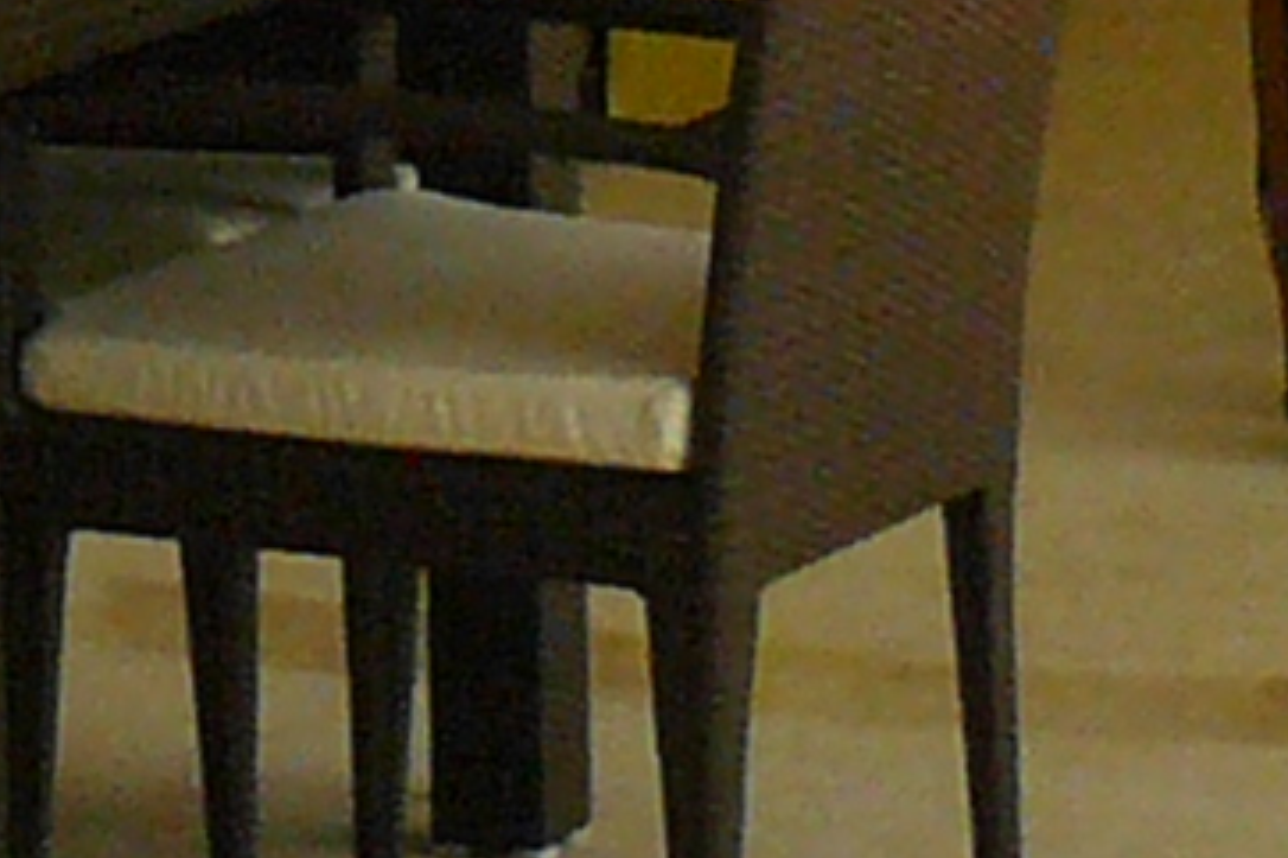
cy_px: -1563
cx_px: -591
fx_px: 11586
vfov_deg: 4.1
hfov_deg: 6.3
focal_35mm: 324
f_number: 5.6
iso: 200
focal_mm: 6.1
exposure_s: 1/320
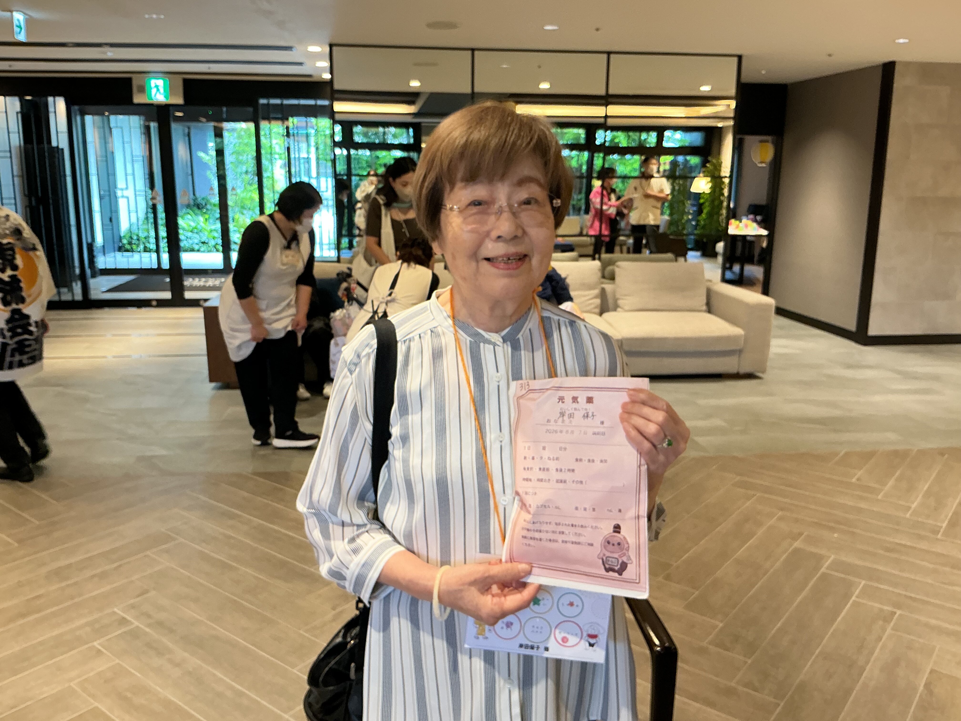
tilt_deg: -13.0
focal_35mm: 29
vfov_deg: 48.2
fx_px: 805
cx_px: 480
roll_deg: -0.5
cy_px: 360
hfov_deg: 61.7
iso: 100
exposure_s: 1/50
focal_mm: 3
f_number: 1.8
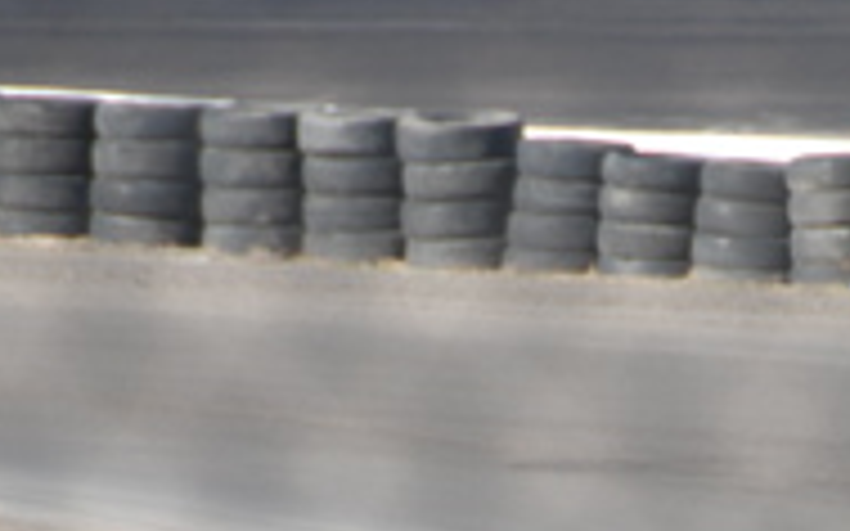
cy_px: 922
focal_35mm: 1033
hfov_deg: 2.0
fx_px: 23923
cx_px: 767
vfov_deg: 1.3
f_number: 5.6
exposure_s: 1/500
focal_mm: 200
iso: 200
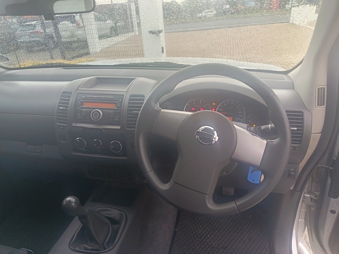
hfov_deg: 71.6
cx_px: 170
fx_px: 235
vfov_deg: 56.8
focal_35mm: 24
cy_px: 127
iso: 860
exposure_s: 1/100
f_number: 1.75
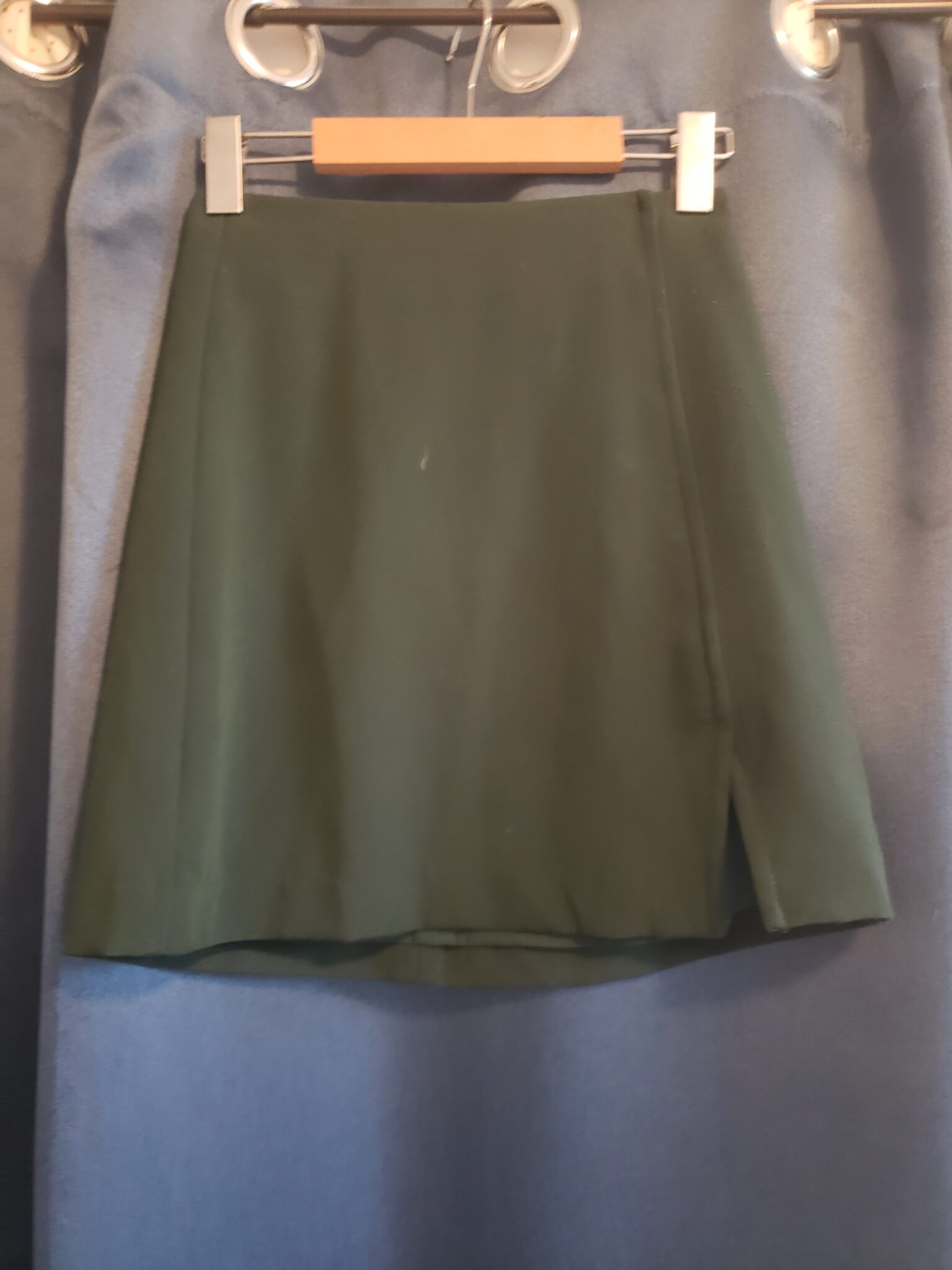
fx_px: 953
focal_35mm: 26
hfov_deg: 53.1
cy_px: 635
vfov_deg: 67.3
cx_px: 476
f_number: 1.5
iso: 400
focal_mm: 4.3
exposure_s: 1/10
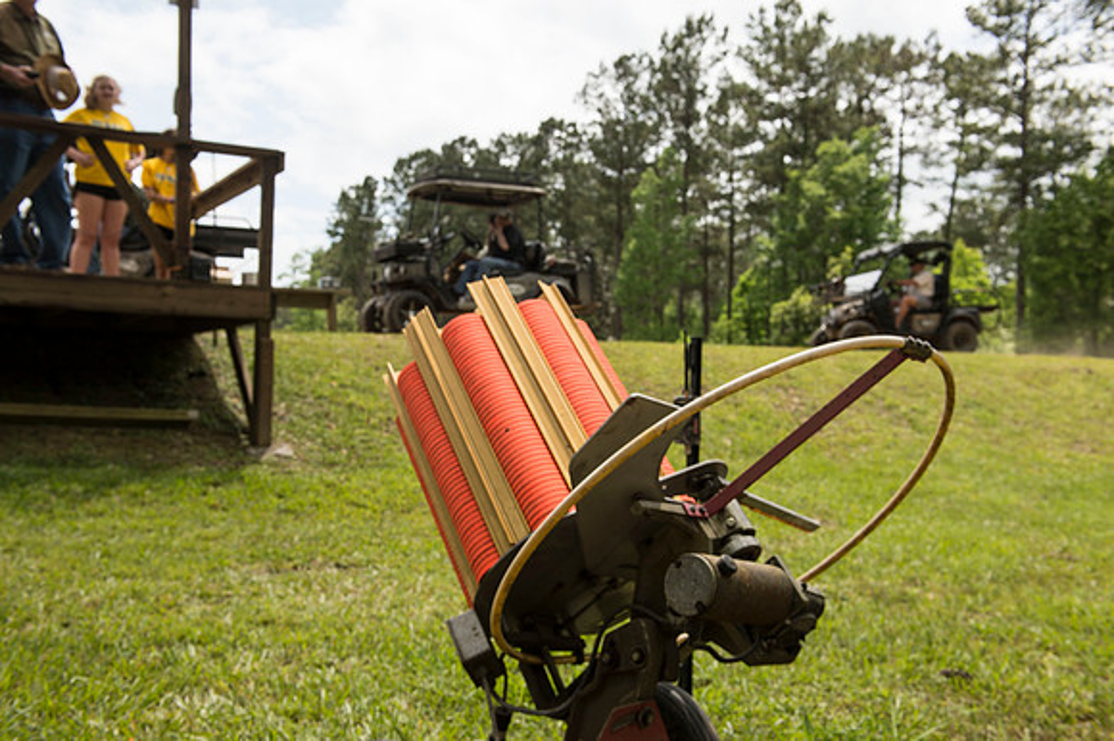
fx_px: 1113
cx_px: 557
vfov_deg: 36.8
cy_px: 370
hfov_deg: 53.2
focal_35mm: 36
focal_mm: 36
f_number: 9
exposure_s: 1/250
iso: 160
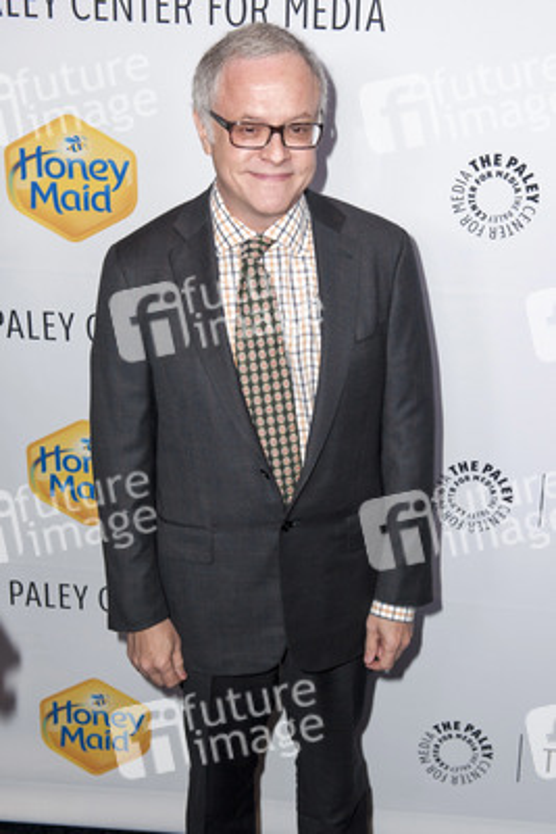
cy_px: 417
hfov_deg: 29.9
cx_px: 278
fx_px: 1042
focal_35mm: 45
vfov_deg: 43.6
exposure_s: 1/400
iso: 500
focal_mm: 45
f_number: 4.5
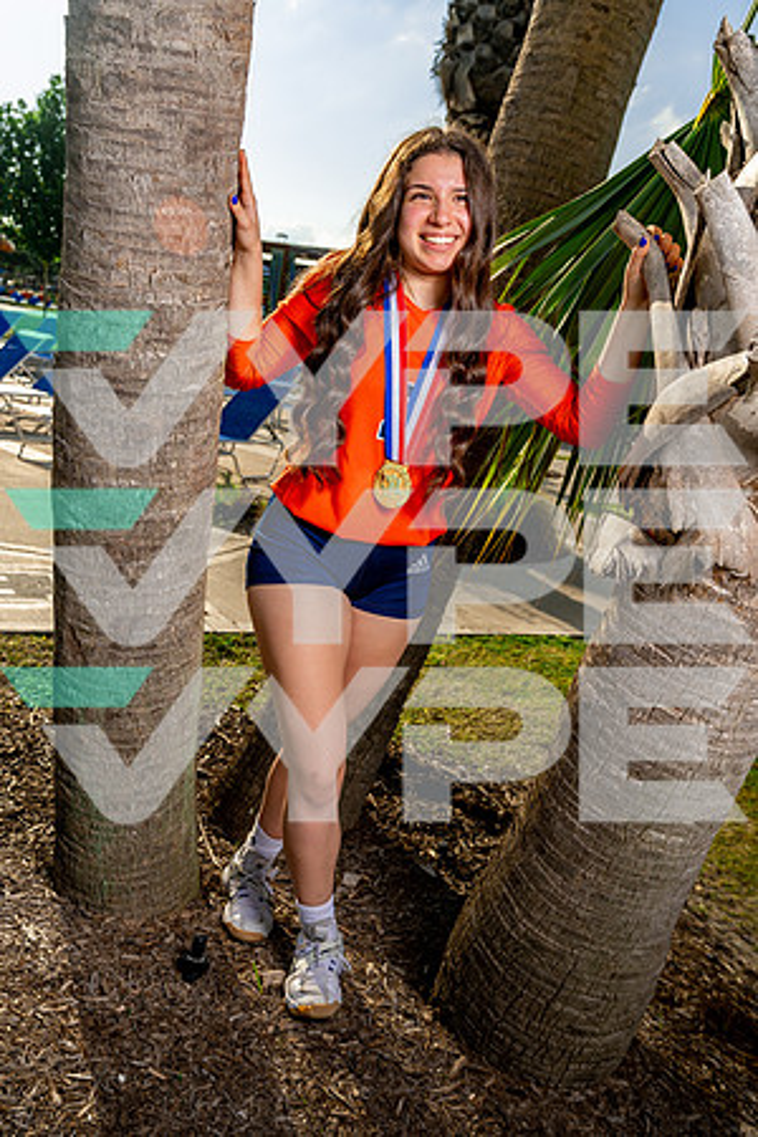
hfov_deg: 38.9
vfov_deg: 55.8
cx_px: 379
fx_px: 1074
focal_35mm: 34
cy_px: 568
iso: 100
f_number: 5.6
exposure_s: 1/640
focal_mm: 34
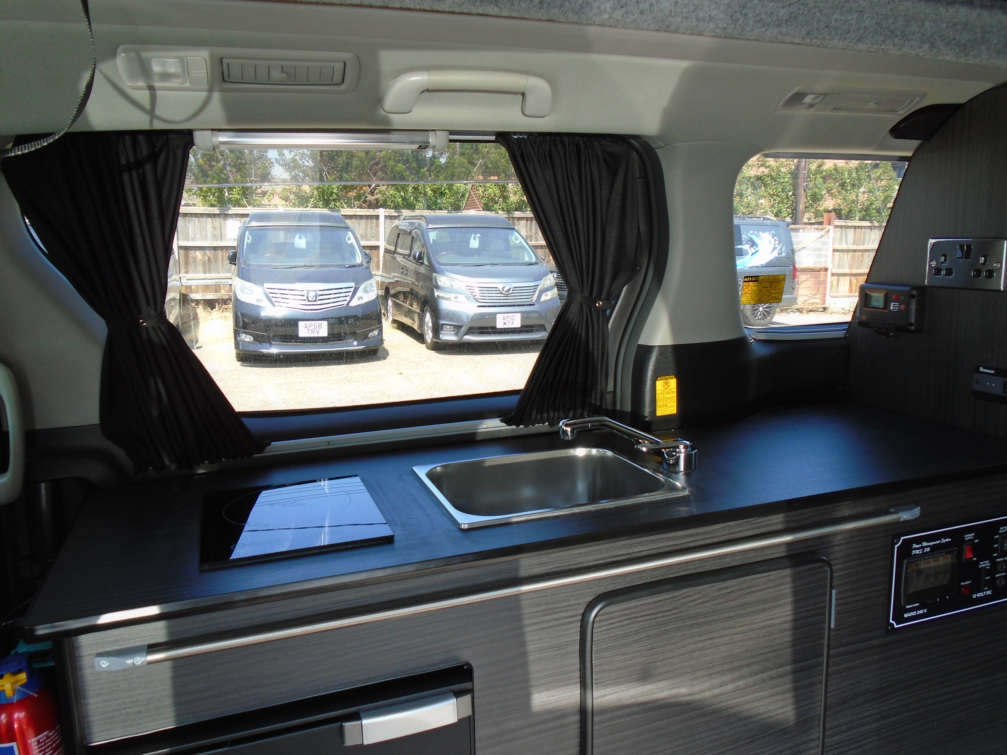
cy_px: 378
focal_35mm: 26
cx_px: 504
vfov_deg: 53.1
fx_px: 756
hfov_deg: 67.3
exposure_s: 1/50
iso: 100
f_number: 3.2
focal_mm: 4.6
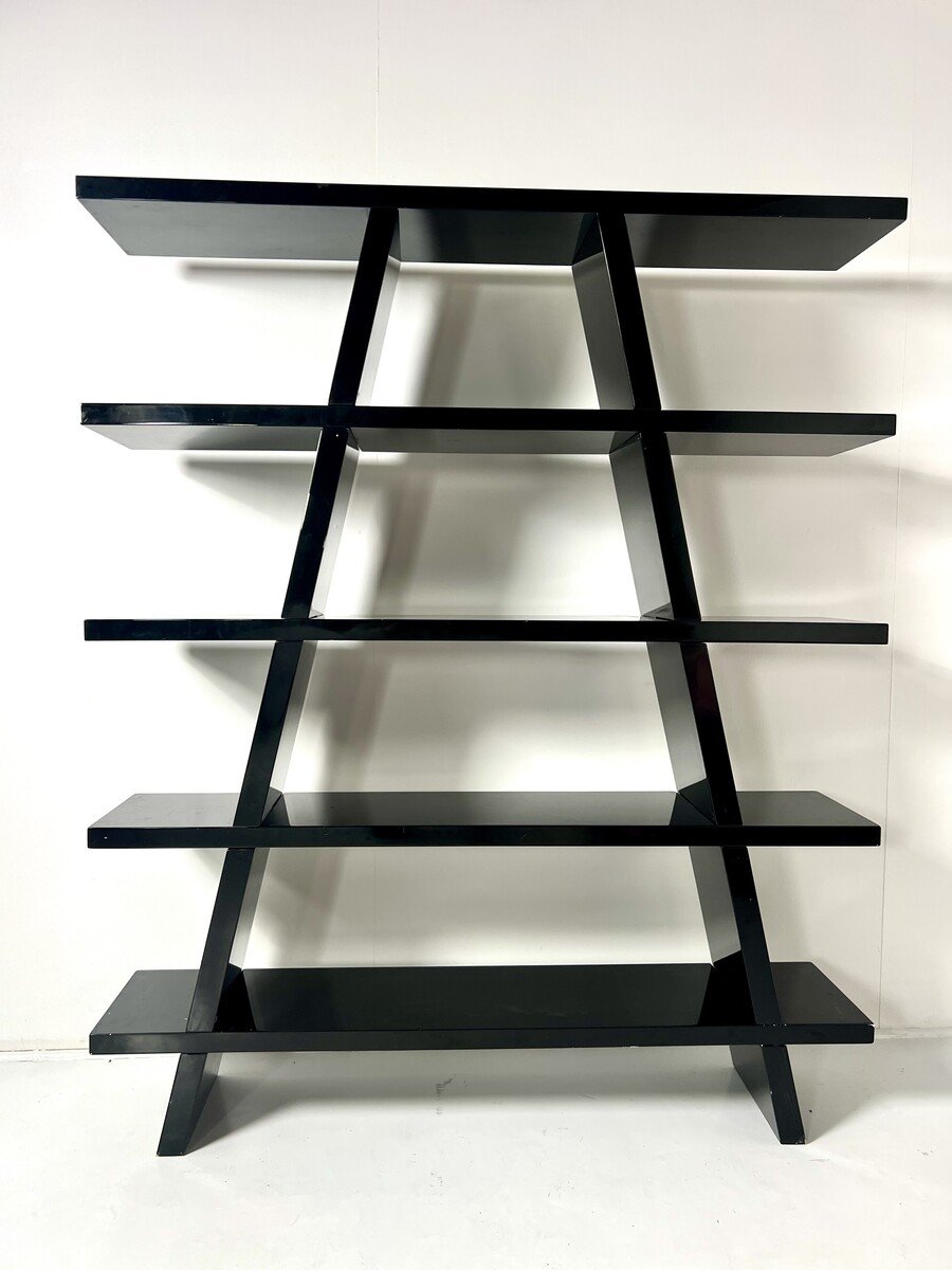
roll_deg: +1.0
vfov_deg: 67.3
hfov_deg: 53.1
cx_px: 476
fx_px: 953
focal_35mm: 26
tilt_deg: -3.4
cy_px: 635
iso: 100
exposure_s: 1/121
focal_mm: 5.7
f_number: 1.5
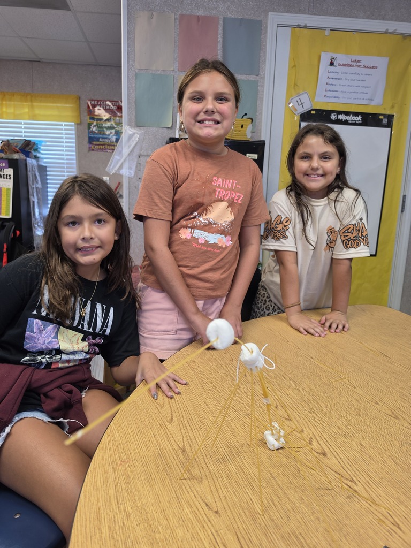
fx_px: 364
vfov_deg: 73.9
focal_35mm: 23
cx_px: 206
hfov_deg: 58.9
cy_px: 274
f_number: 1.4
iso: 80
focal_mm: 6.5
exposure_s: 1/120
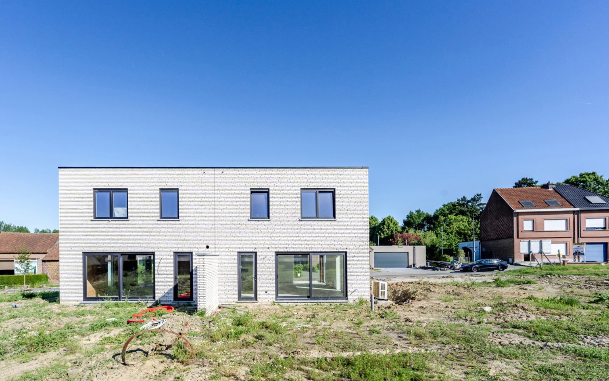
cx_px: 255
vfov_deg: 67.0
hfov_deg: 93.5
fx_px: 282
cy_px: 237
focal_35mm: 17
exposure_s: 1/1600
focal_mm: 14
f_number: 9
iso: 250
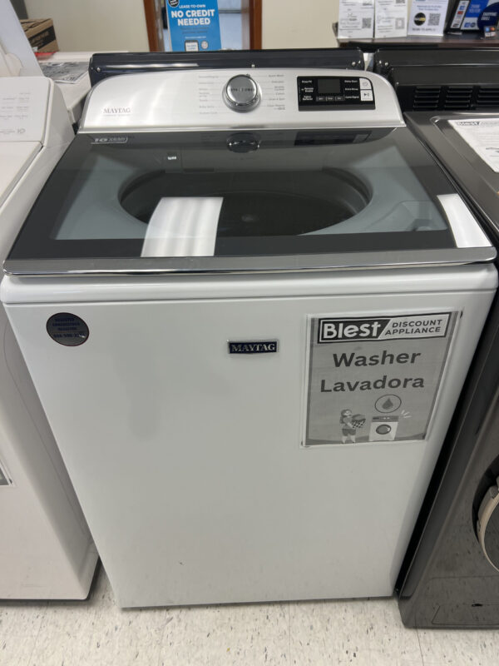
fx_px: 500
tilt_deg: -38.8
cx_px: 250
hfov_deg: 53.1
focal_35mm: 26
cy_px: 333
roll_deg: +0.6
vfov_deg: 67.3
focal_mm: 5.7
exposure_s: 1/62
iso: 64
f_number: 1.5
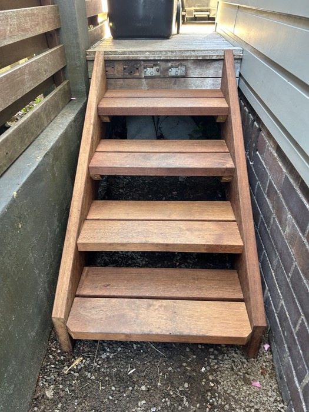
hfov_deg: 53.1
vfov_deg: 67.3
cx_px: 154
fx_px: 309
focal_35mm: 26
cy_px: 206
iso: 200
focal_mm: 5.7
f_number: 1.5
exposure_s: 1/60
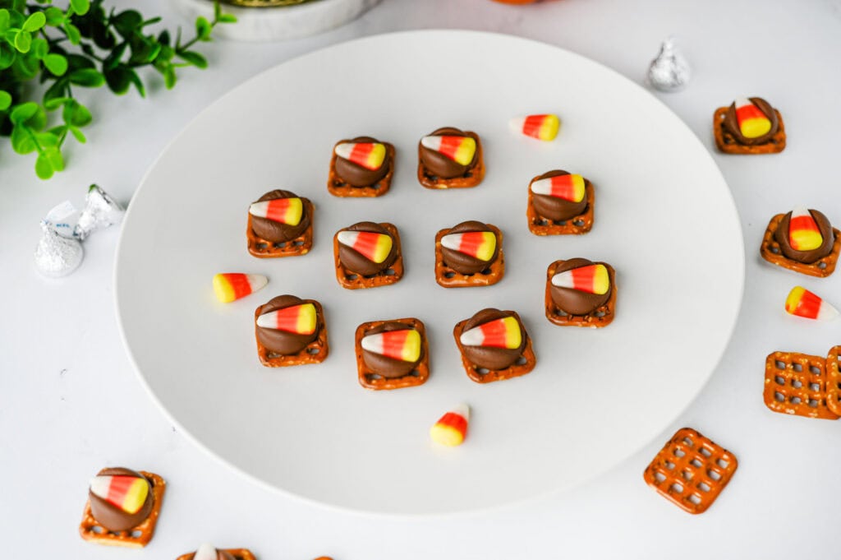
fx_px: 1167
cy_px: 280
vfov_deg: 26.9
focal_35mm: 50
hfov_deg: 39.6
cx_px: 420
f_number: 4
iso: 140
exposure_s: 1/125
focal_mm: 50
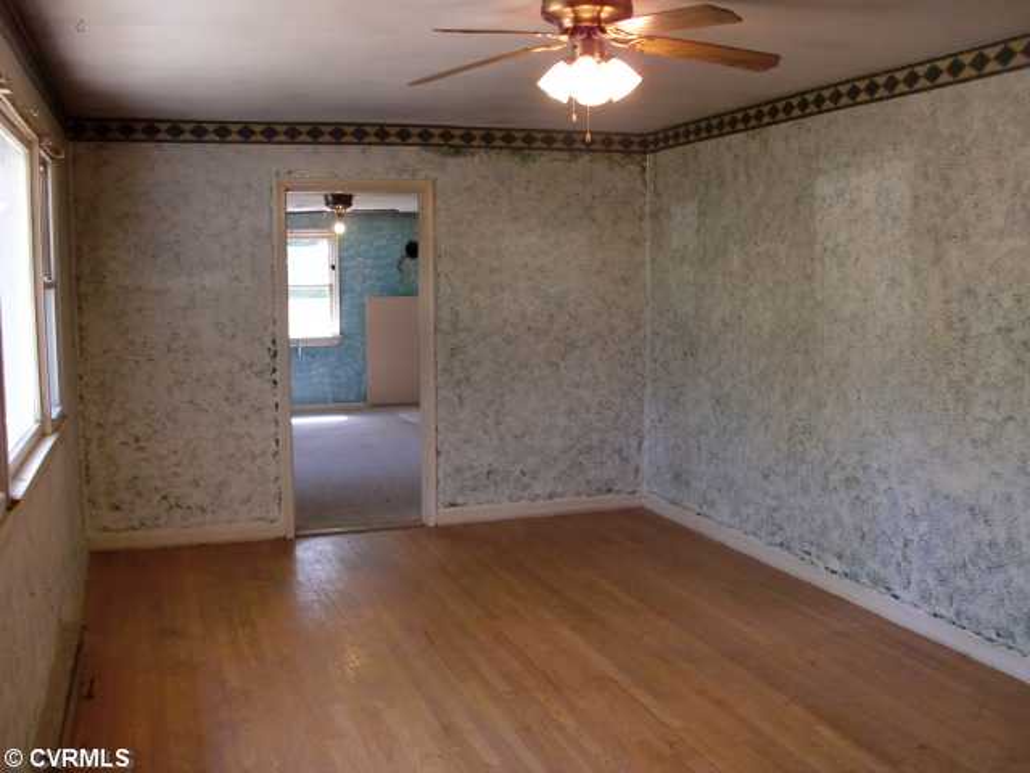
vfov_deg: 39.7
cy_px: 386
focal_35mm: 36
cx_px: 515
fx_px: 1071
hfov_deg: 51.4
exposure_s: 1/60
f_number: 2.8
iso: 200
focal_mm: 6.3
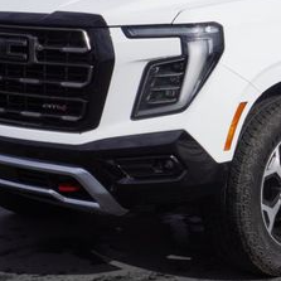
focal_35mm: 106
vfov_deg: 16.3
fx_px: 976
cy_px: 81
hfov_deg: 16.2
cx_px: 261
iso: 100
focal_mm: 29
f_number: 11
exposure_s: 1/320
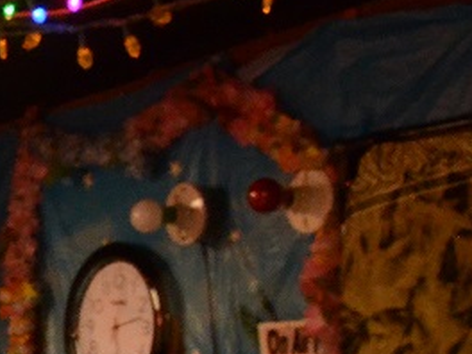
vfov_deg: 11.9
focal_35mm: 121
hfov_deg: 14.1
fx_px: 1650
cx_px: -426
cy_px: 477
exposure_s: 1/8
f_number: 13
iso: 3200
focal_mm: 18
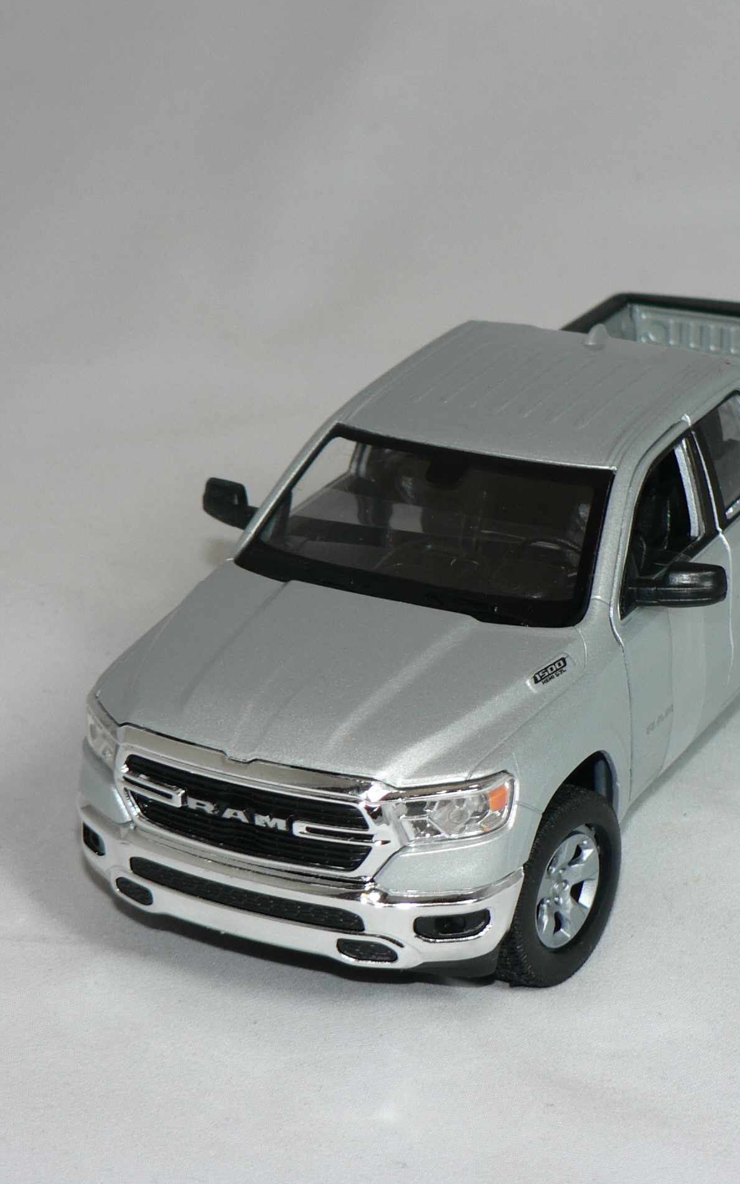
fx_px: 2808
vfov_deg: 23.8
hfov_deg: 15.0
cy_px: 593
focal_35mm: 87
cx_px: 463
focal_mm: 10.2
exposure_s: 1/60
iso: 80
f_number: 3.2
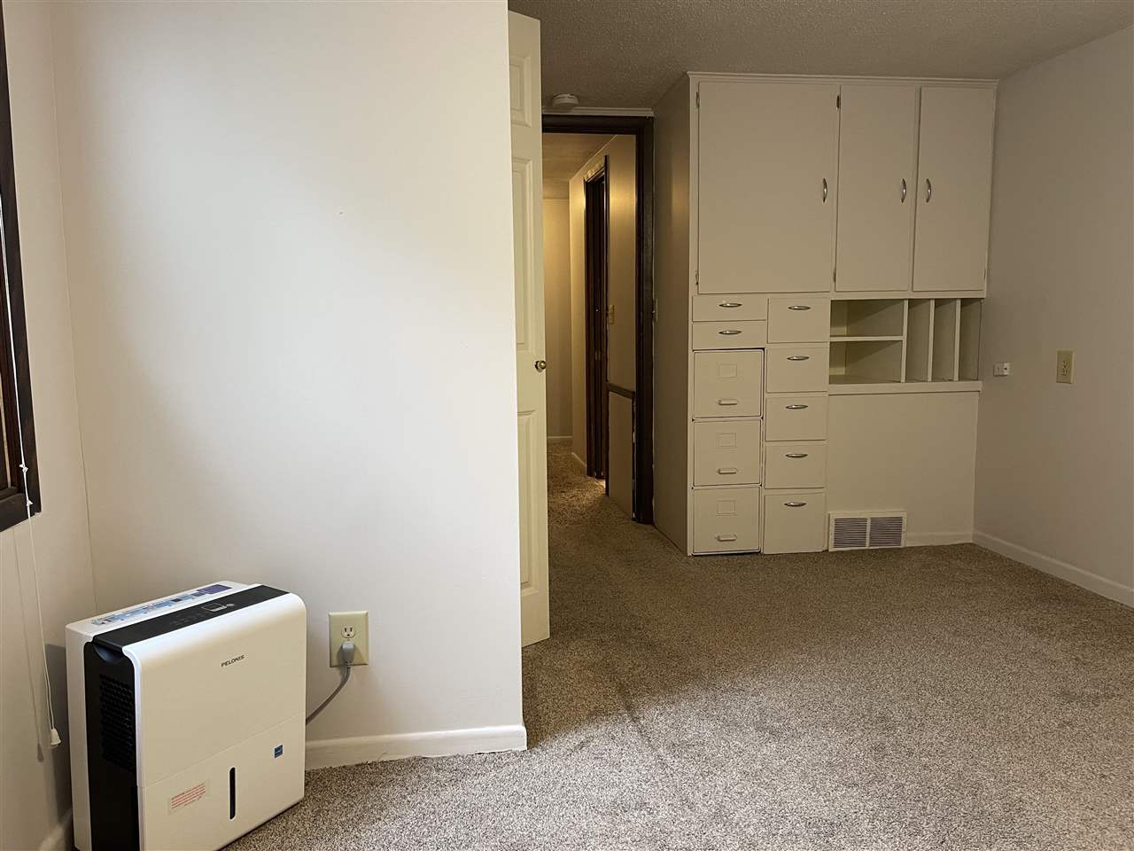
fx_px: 819
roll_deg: +0.9
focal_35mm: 25
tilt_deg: -7.6
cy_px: 426
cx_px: 567
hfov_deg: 69.4
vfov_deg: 54.9
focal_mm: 5.1
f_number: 1.6
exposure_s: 1/60
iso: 125
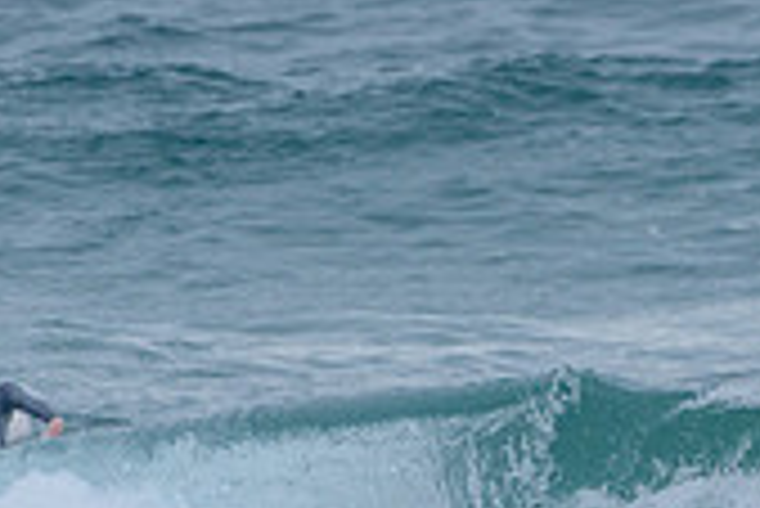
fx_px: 44413
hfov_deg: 1.0
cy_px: 514
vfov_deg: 0.7
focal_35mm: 2102
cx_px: 980
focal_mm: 500
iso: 560
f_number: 5.6
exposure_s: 1/1250
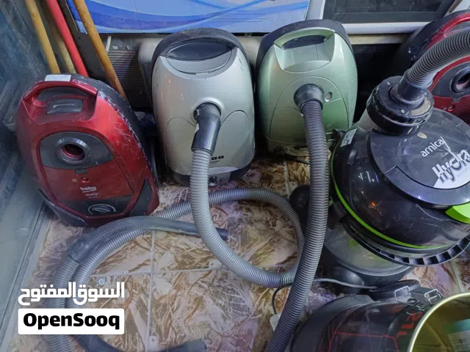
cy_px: 176
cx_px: 235
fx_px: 339
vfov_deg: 54.9
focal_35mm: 25
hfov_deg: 69.4
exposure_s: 1/25
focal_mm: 4.65
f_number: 1.8
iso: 640
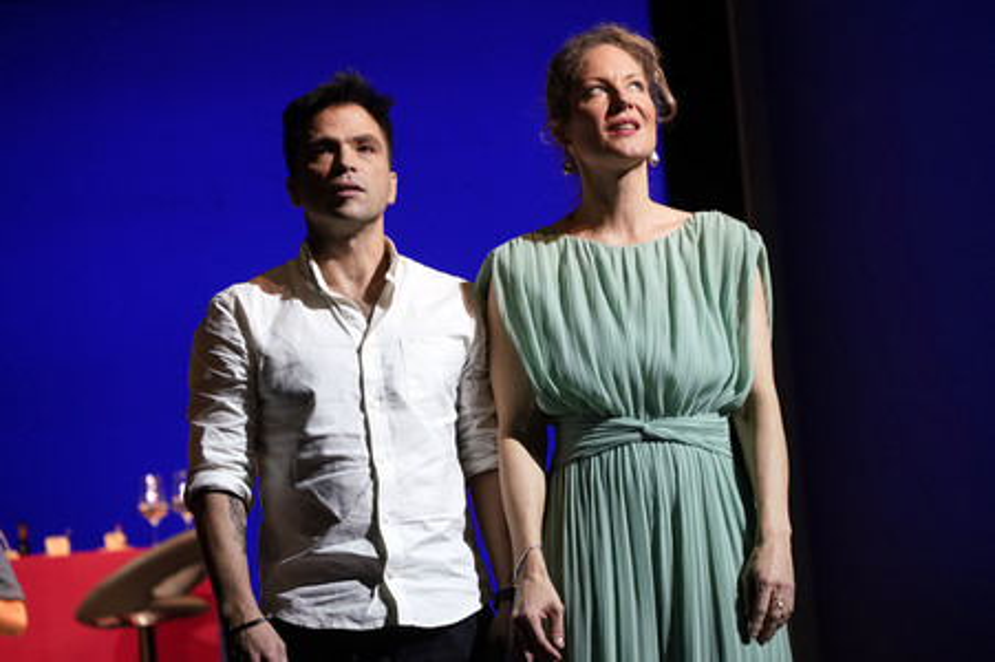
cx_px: 498
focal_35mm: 147
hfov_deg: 14.0
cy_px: 331
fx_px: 4060
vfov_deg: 9.3
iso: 1600
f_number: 5.6
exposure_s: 1/250
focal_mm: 147
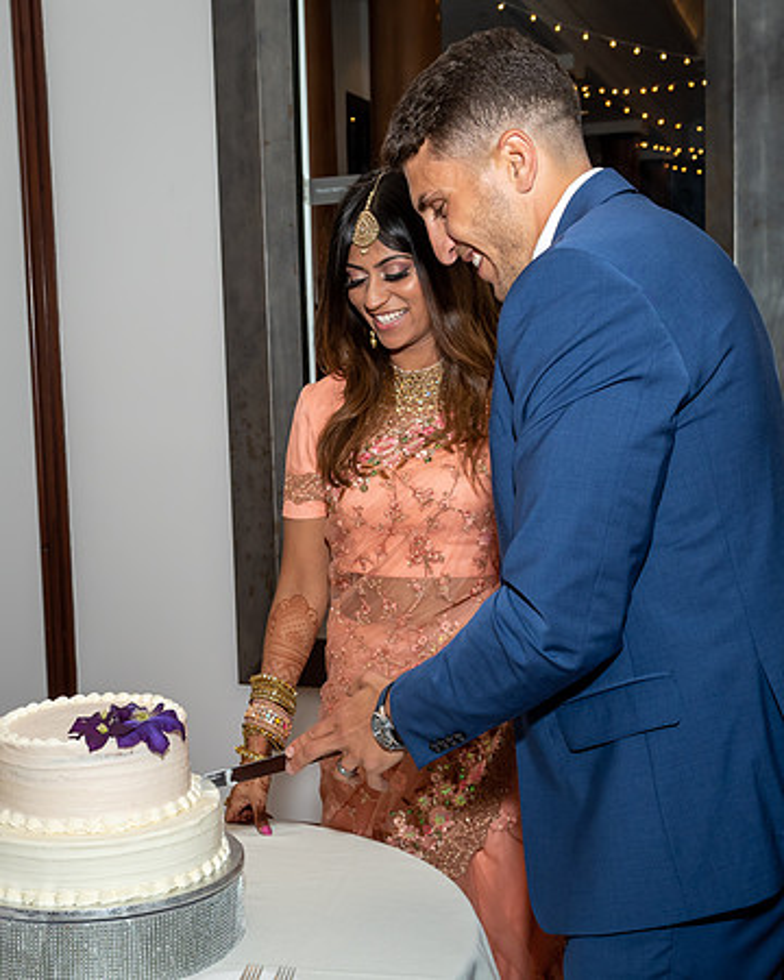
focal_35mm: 50
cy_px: 497
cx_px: 265
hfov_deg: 30.0
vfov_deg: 37.3
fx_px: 1452
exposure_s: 1/250
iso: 500
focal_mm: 22
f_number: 6.3
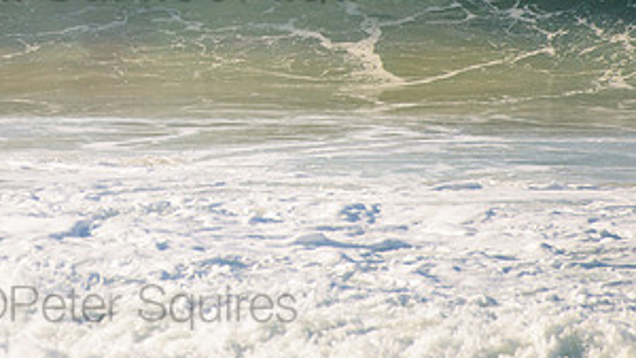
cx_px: 134
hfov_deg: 2.1
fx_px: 17106
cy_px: -48
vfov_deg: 1.2
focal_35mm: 1014
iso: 180
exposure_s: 1/1600
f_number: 5.6
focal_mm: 500
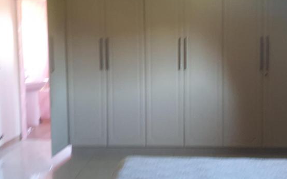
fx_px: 313
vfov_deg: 31.8
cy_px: 66
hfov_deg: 49.0
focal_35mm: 40
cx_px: 174
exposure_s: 1/50
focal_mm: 4.32
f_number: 1.5
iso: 320
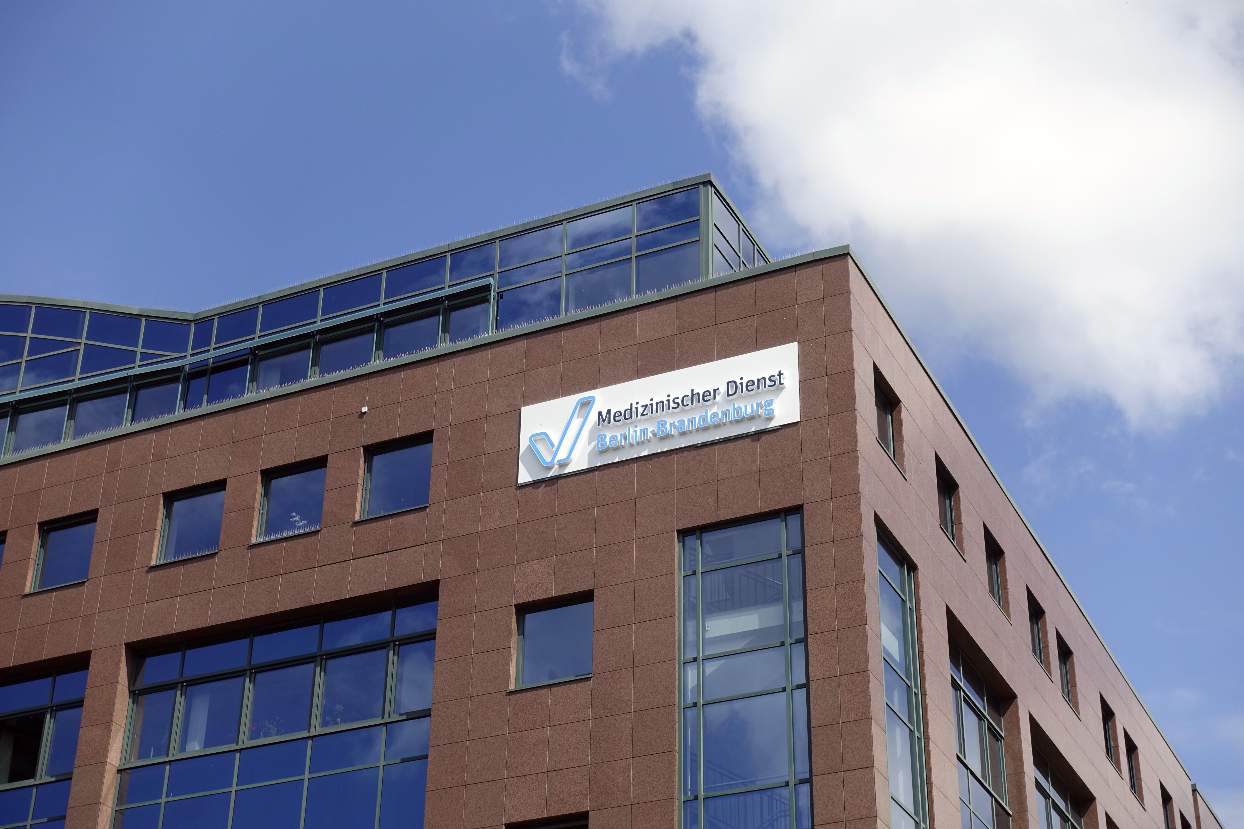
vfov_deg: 22.3
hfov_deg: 32.9
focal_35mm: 61
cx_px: 622
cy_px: 414
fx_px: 2108
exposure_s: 1/500
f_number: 5.6
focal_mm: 22.38
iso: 125
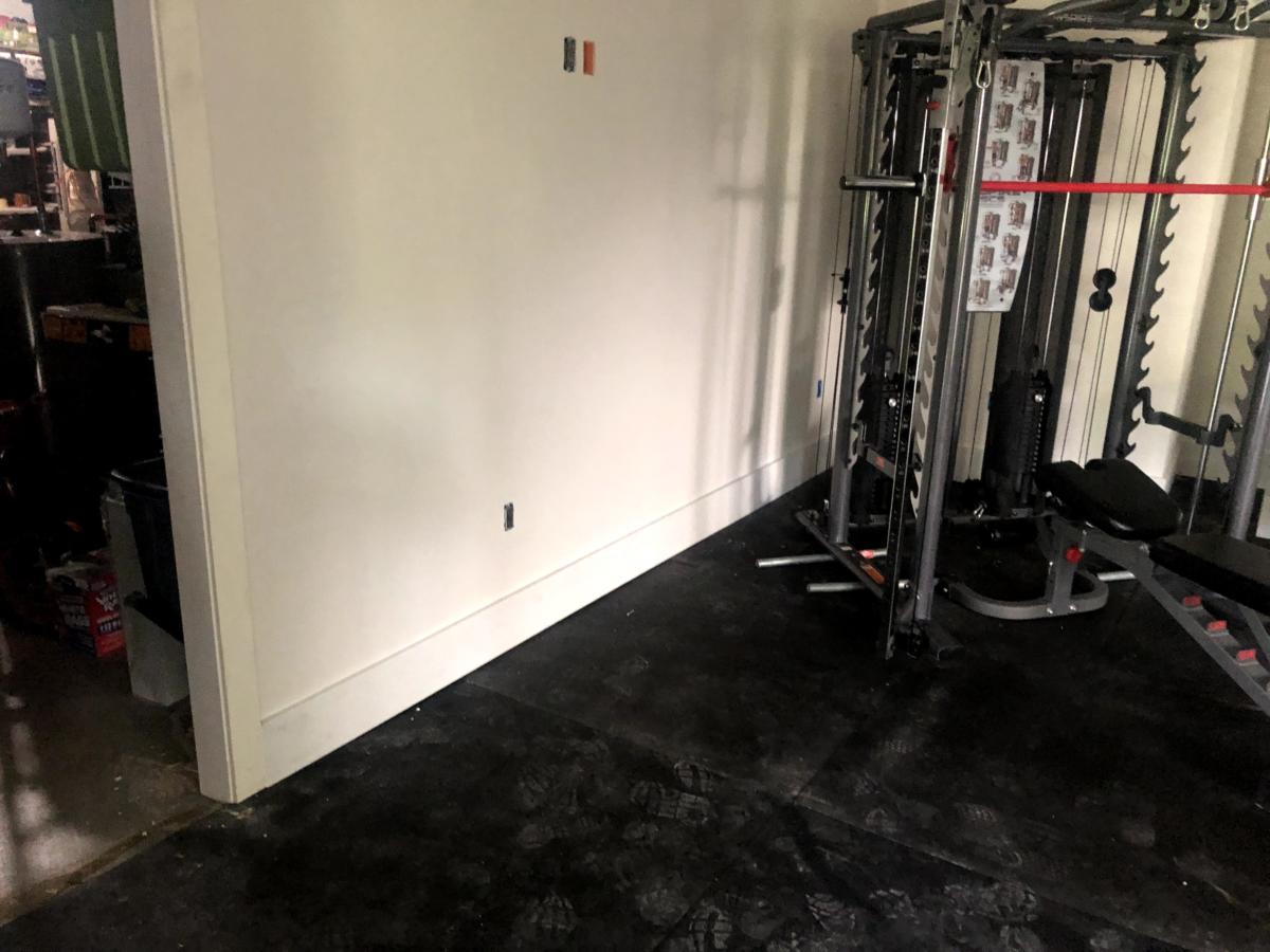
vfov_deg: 49.7
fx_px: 1027
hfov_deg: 63.4
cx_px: 635
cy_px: 476
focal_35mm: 28
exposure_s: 1/5
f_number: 1.8
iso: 80
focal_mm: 4
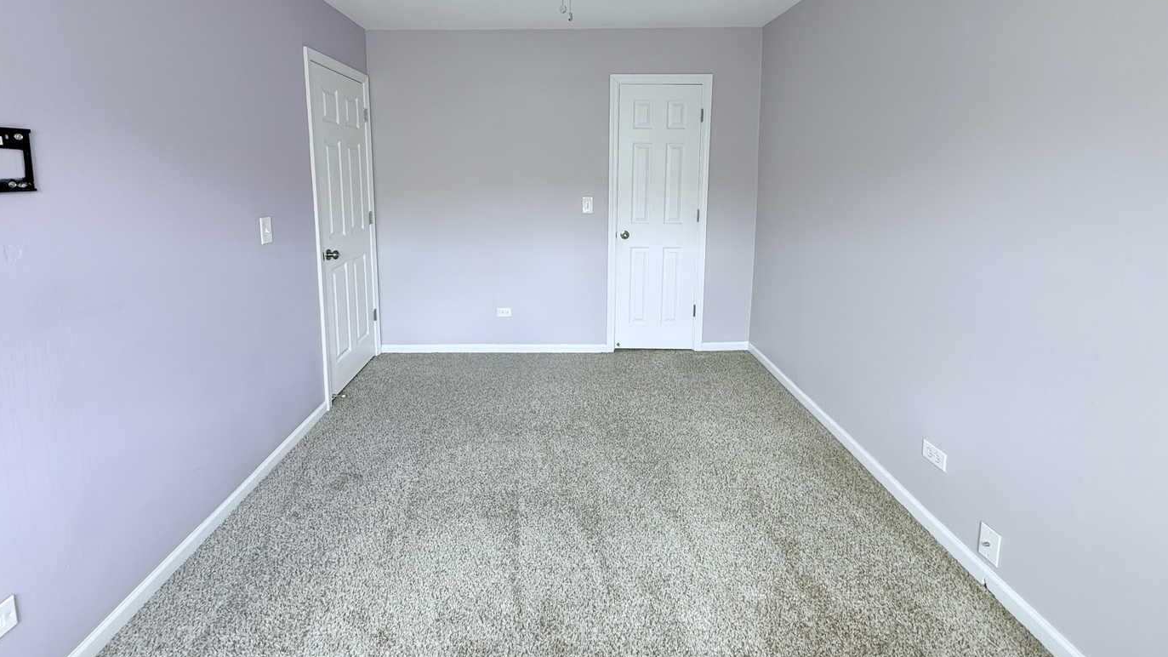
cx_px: 567
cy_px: 228
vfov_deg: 65.6
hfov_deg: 99.3
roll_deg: +0.3
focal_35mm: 16
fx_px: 495
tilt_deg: -5.8
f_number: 2.2
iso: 80
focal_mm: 2.22
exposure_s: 1/99
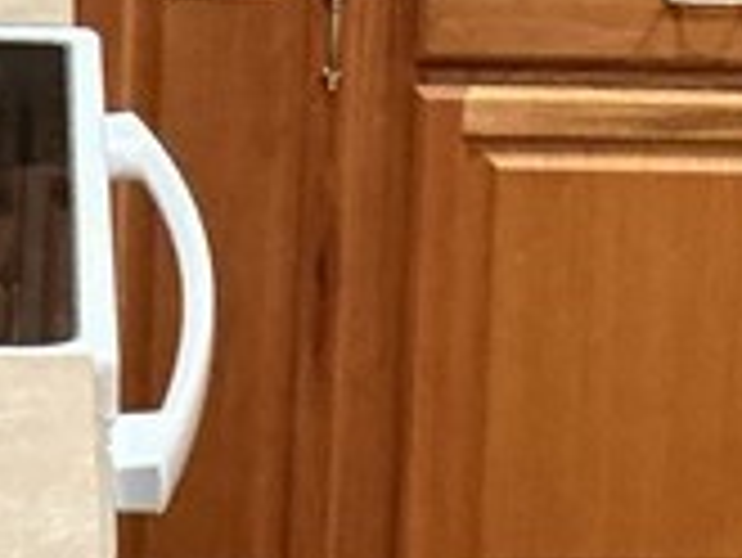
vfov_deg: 8.2
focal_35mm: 180
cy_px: 86
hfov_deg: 10.8
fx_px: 3861
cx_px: 805
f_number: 1.8
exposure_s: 1/40
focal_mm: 3
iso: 250
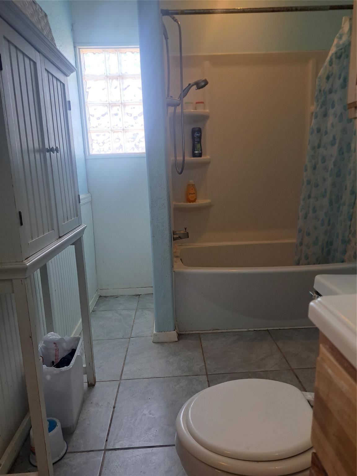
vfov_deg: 71.6
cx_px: 178
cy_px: 238
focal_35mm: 24
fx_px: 330
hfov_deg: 56.8
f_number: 1.8
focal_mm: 5.23
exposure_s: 1/120
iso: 50
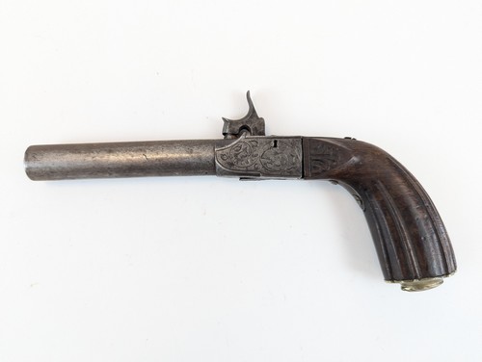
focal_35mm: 24
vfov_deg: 56.9
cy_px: 181
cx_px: 241
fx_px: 335
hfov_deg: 71.5
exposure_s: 1/100
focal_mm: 6.81
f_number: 1.85
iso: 110
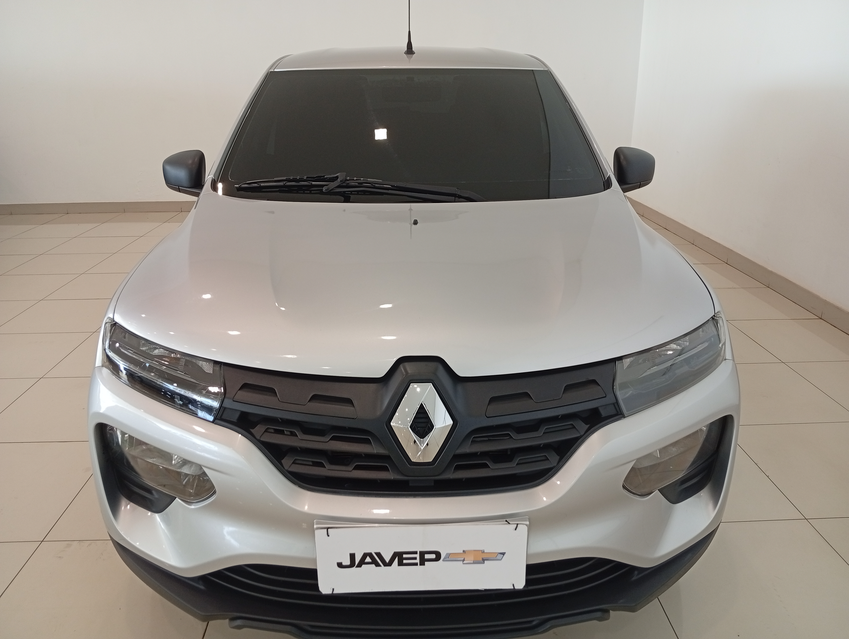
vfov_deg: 51.5
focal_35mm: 27
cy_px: 320
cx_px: 424
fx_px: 663
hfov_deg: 65.2
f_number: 1.8
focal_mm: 3.98
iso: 184
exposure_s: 1/60
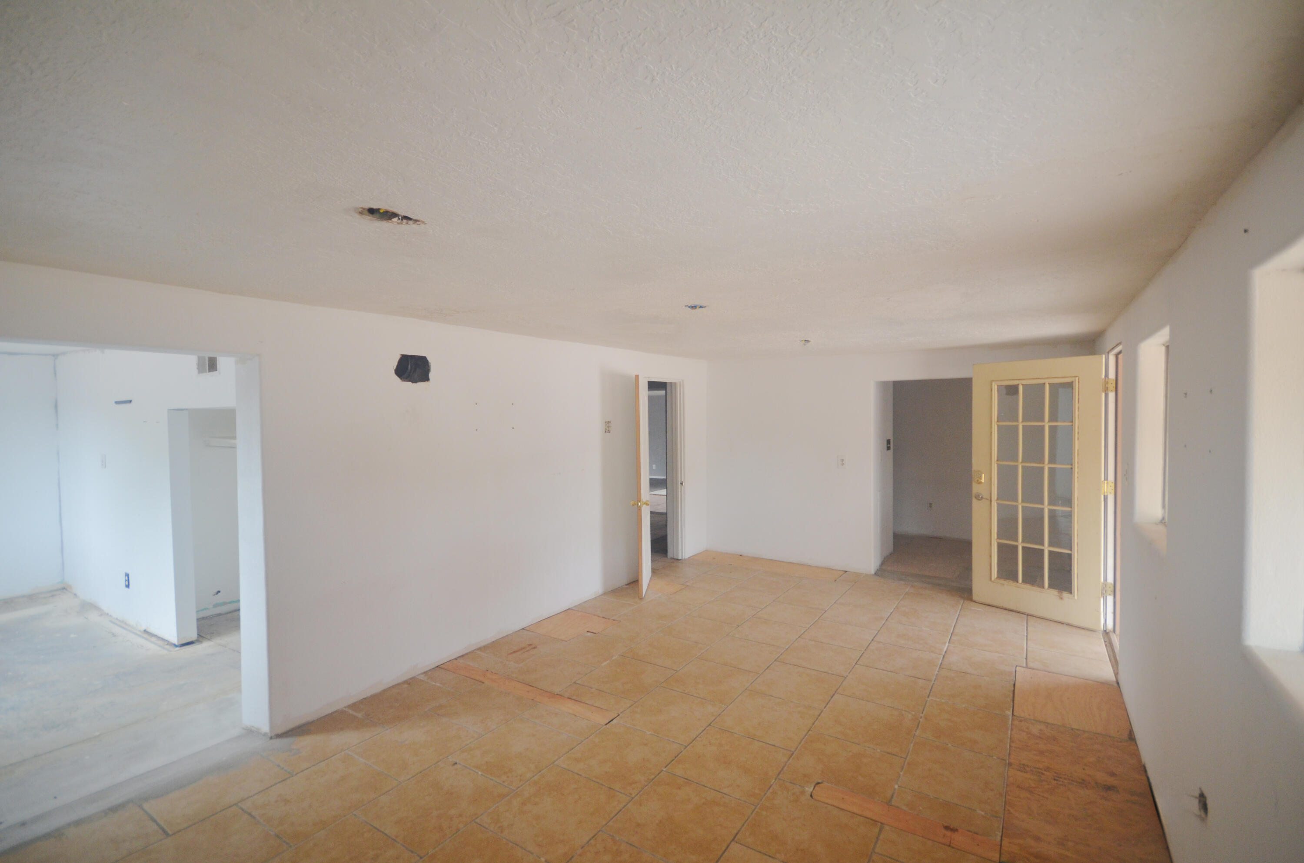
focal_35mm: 16
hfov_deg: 95.1
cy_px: 432
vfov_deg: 71.8
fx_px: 596
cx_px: 652
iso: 560
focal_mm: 11
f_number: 4.2
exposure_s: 1/60
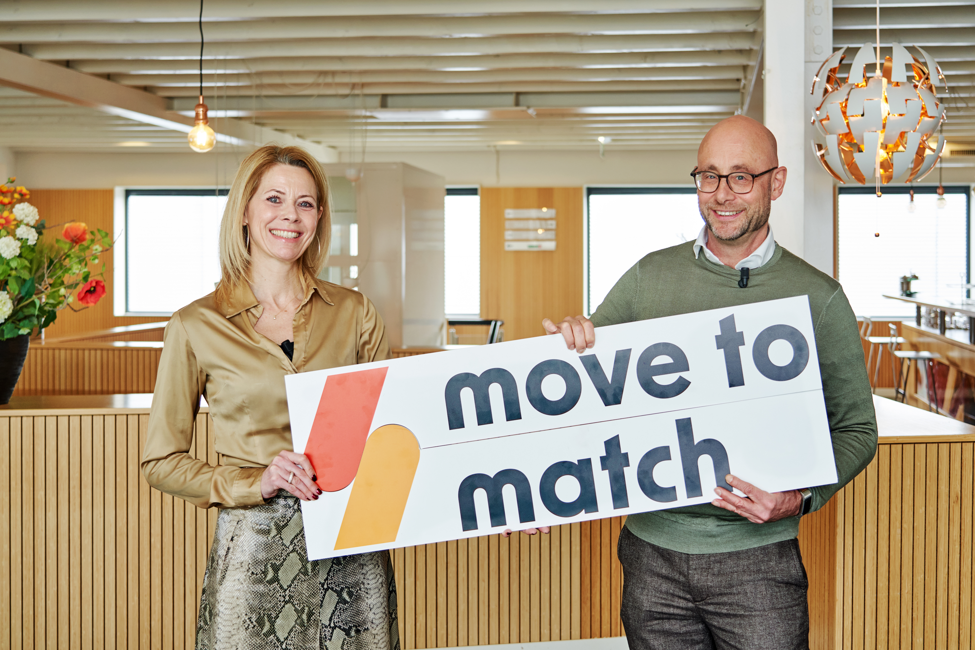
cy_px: 325
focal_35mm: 38
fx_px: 1029
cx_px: 488
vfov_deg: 35.1
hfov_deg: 50.7
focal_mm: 38
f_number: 4
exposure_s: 1/125
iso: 800
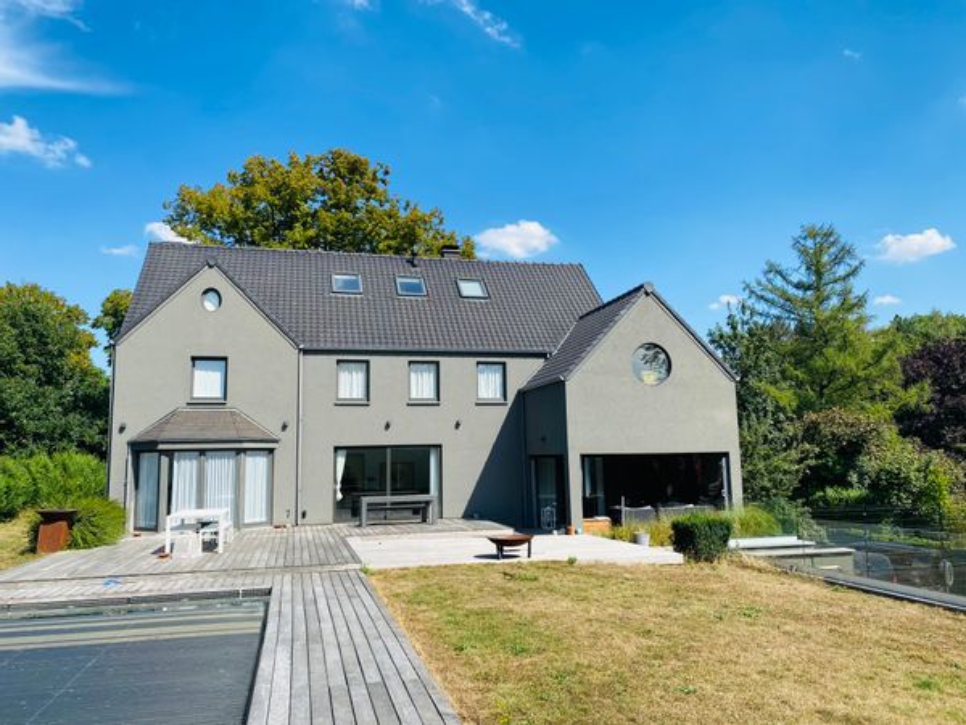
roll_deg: +0.5
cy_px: 362
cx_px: 483
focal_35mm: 26
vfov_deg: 53.1
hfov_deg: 67.3
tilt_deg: +7.8
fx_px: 726
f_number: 1.8
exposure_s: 1/2410
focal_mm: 4.25
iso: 32
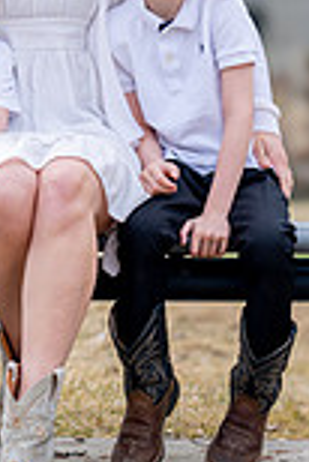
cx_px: 27
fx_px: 2479
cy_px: 0
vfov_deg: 10.6
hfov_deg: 7.1
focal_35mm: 193
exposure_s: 1/2500
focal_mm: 66
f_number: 2
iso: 100
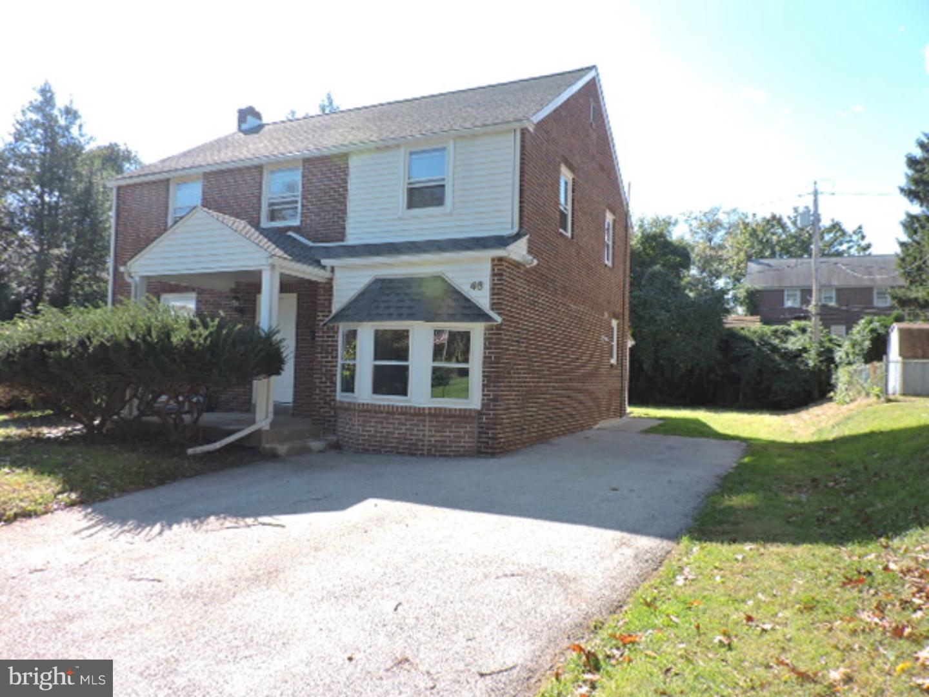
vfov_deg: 56.8
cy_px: 348
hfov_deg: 71.6
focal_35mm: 24
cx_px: 464
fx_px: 644
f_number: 3
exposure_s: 1/400
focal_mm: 4.3
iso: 100
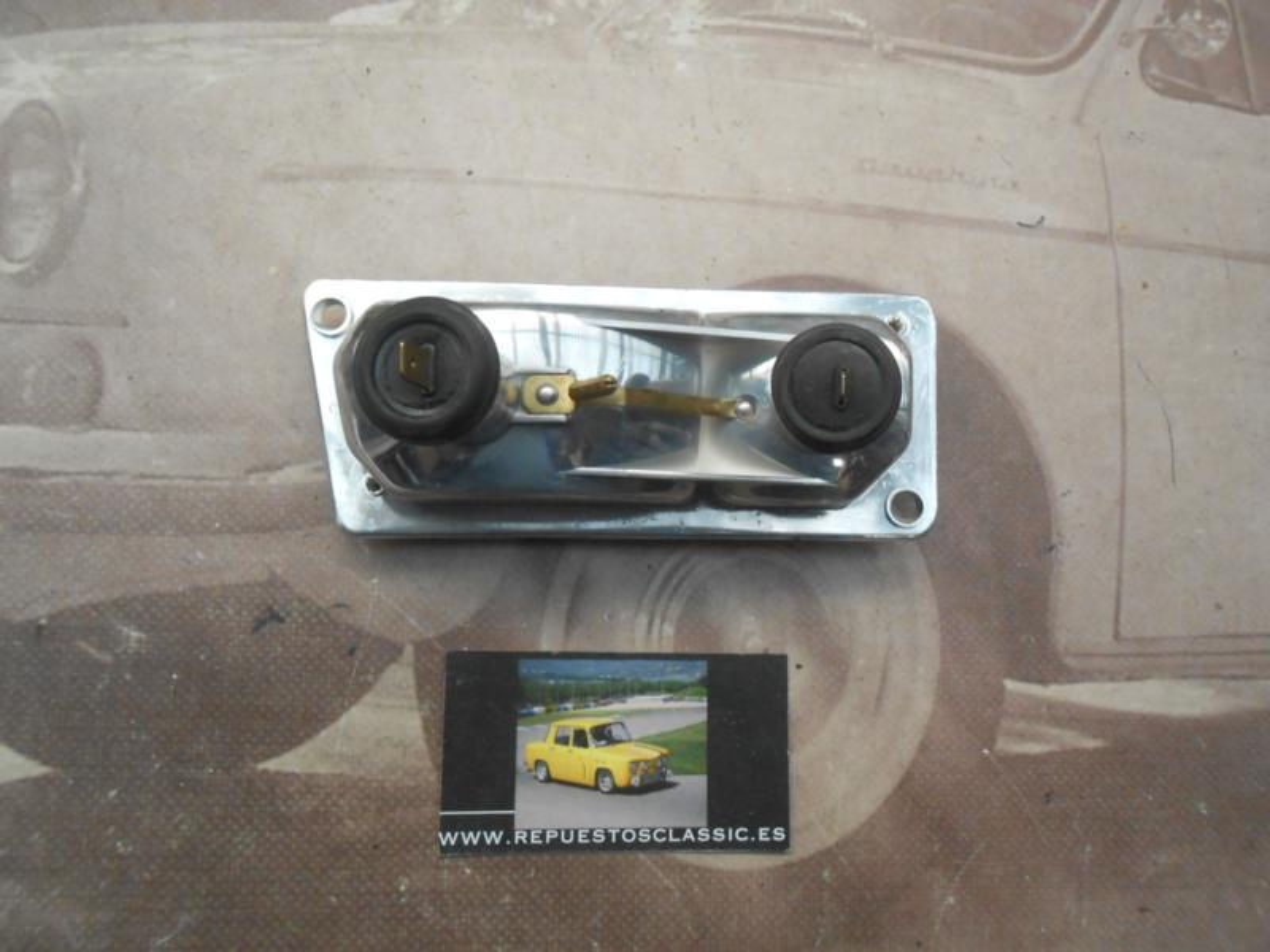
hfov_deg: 67.3
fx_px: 954
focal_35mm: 26
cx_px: 635
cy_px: 476
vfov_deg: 53.1
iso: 320
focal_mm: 4.6
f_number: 3.5
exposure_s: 1/30
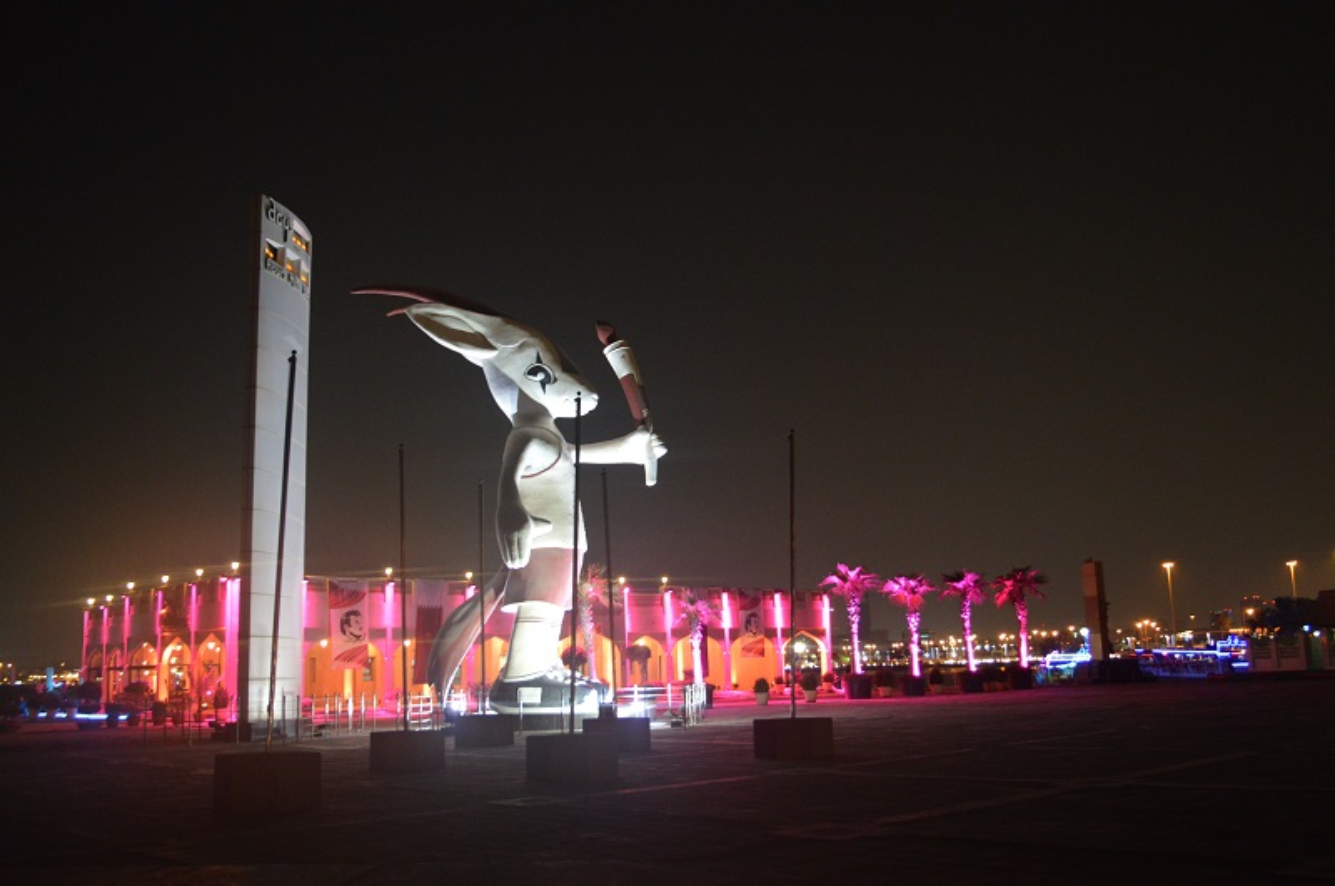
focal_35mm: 34
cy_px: 443
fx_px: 1278
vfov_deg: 38.3
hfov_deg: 55.2
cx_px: 668
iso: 1400
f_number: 3.8
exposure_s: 1/15
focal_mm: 23
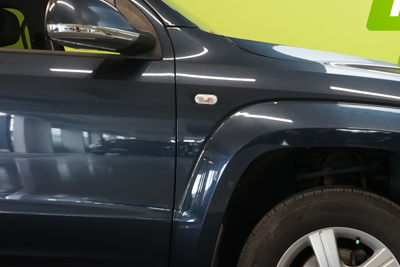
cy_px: 194
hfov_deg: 33.7
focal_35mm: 59
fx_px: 655
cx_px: 259
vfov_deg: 22.8
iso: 1600
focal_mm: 32
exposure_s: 1/30
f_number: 6.3
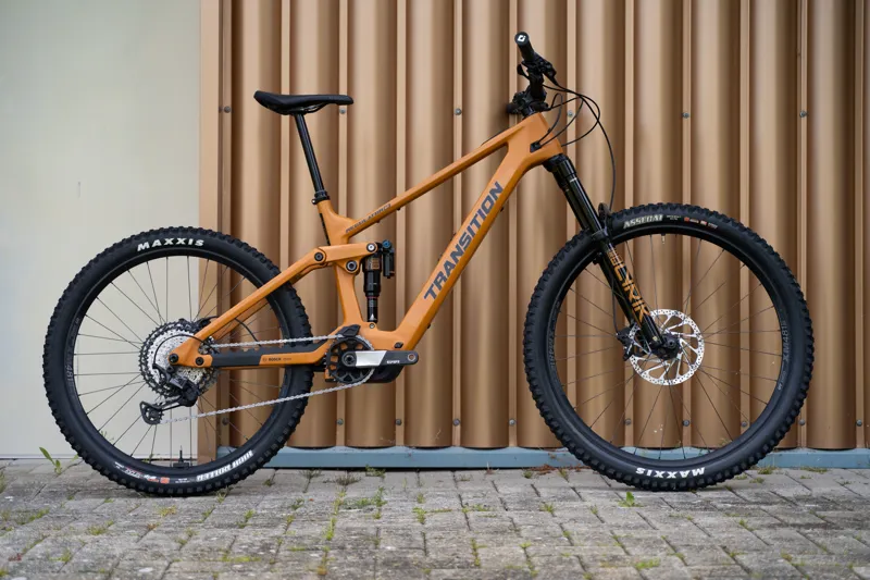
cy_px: 290
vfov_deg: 19.4
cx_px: 435
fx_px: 1691
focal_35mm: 70
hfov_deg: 28.8
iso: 1000
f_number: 3.5
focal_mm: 70
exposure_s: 1/3200
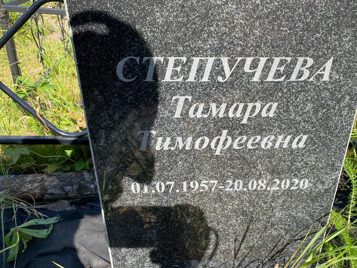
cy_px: 155
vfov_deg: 42.8
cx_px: 214
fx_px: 340
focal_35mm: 33
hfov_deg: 55.0
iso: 32
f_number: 1.8
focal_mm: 4.25
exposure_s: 1/852
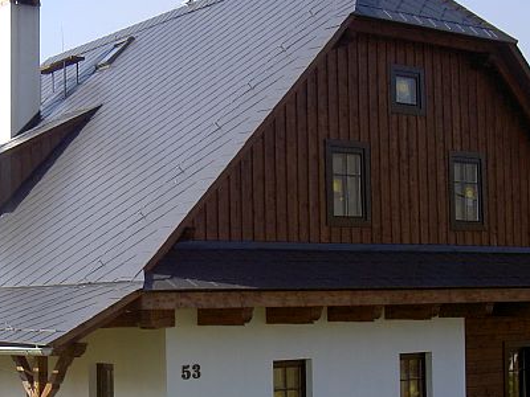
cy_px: 281
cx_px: 180
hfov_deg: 24.9
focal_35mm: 78
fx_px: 1194
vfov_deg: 18.8
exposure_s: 1/250
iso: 50
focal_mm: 8
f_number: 4.7
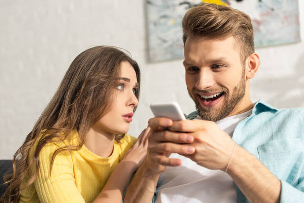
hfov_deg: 39.6
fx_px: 422
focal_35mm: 50
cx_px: 152
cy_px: 102
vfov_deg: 27.0
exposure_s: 1/200
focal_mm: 50
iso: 100
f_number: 3.2
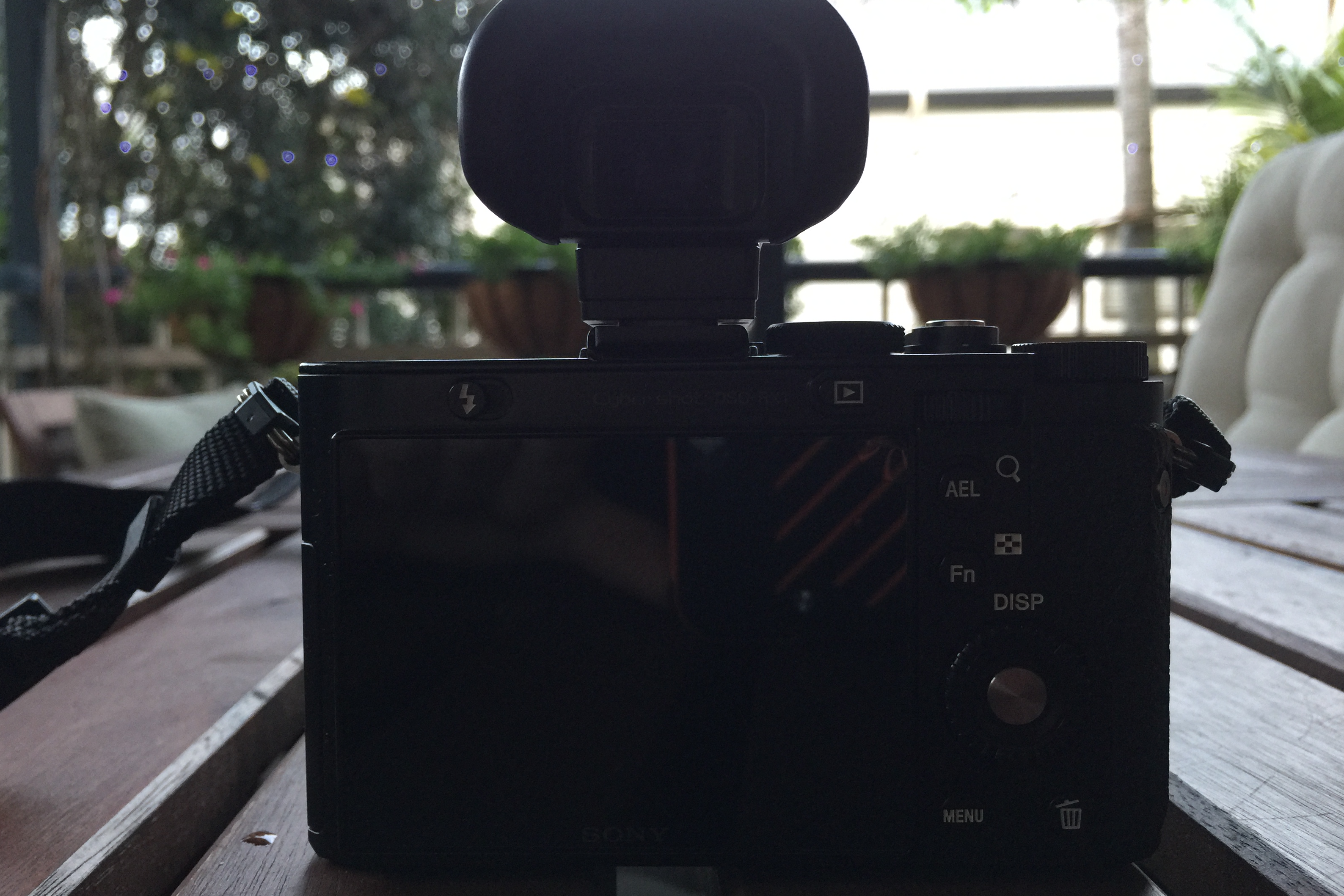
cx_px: 666
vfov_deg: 42.3
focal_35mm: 31
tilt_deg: -4.8
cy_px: 455
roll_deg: -1.3
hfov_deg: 60.3
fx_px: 1157
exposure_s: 1/17
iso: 80
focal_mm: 4.15
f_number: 2.2
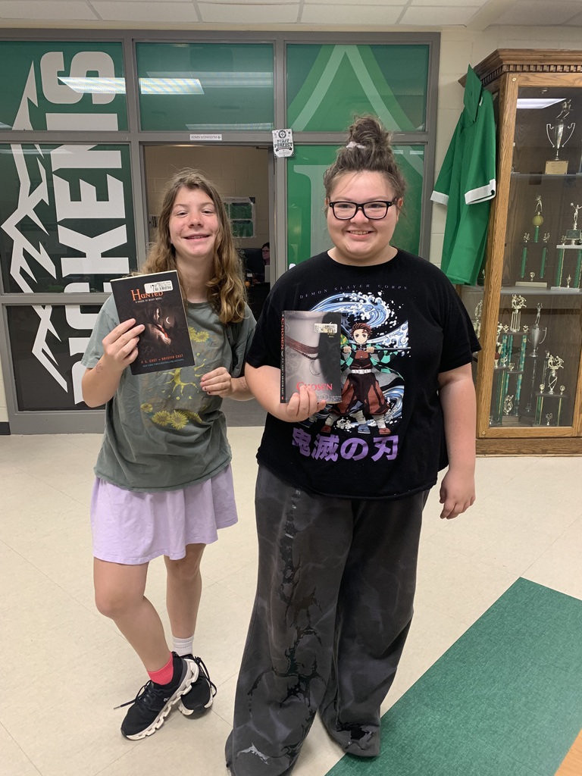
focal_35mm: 26
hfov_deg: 53.1
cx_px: 291
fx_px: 583
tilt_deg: -12.3
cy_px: 388
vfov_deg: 67.3
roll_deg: +0.8
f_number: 1.8
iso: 125
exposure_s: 1/60
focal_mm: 4.25
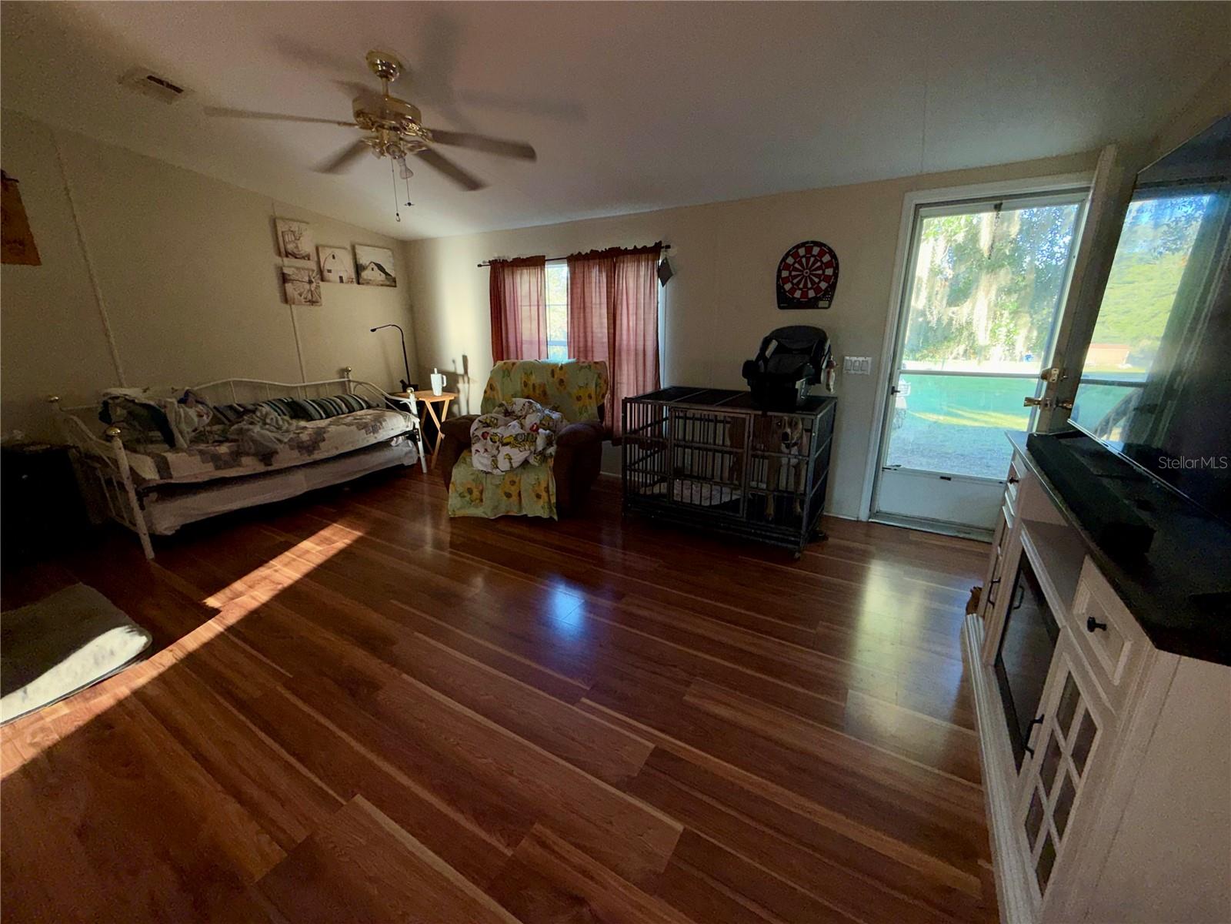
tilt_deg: -16.7
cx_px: 616
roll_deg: +0.3
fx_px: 498
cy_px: 462
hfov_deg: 102.1
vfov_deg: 85.7
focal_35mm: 14
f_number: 2.2
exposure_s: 1/62
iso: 40
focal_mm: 2.22
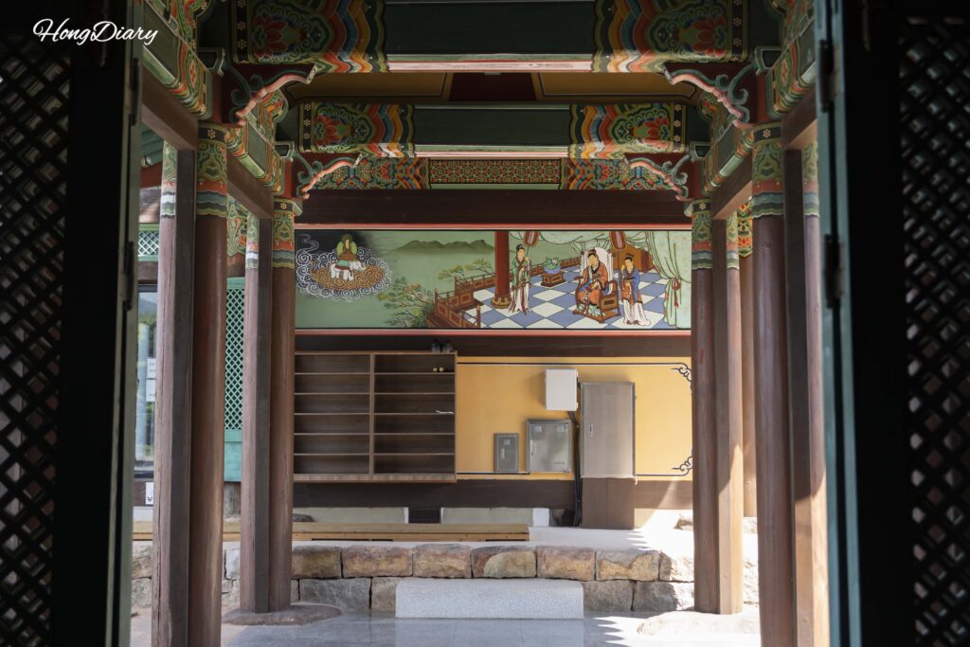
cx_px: 485
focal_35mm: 44
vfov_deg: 30.5
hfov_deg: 44.5
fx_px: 1186
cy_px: 324
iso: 160
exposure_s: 1/60
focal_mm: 44
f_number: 5.6
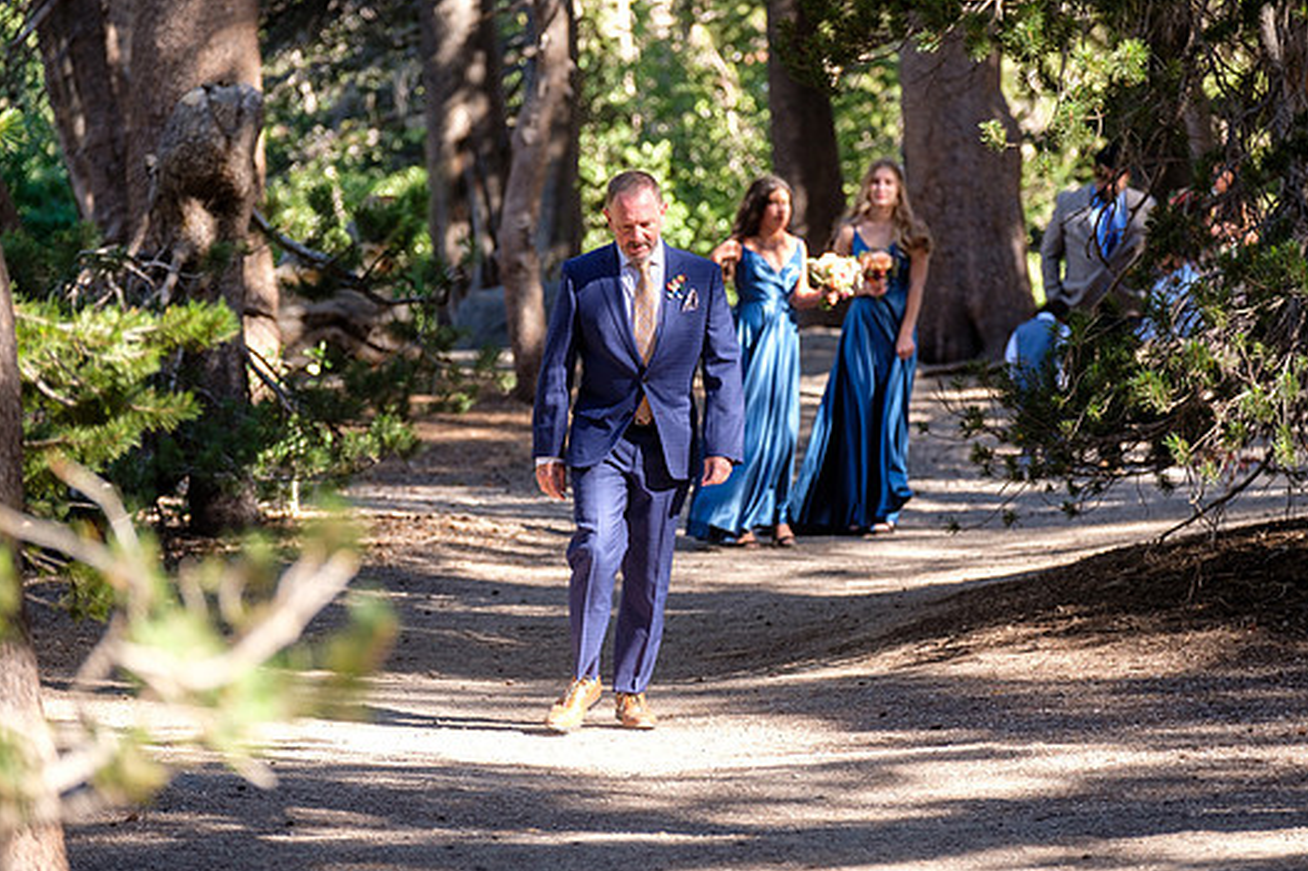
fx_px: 6356
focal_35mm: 175
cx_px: 695
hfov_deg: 11.7
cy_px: 408
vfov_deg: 7.8
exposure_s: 1/180
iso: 200
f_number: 2.8
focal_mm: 106
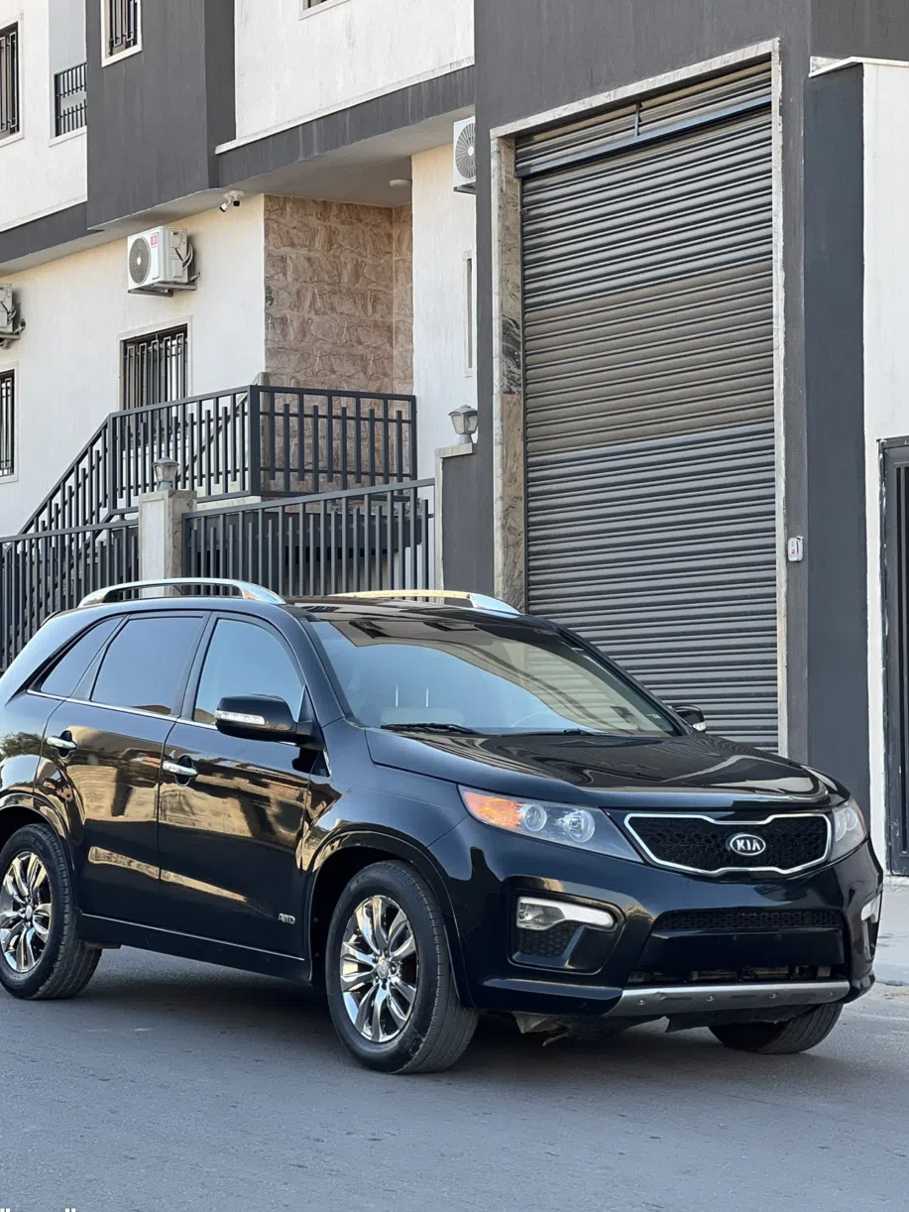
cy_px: 626
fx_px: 3010
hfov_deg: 17.2
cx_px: 415
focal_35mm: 86
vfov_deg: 22.8
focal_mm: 9
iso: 40
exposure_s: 1/121
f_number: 2.8
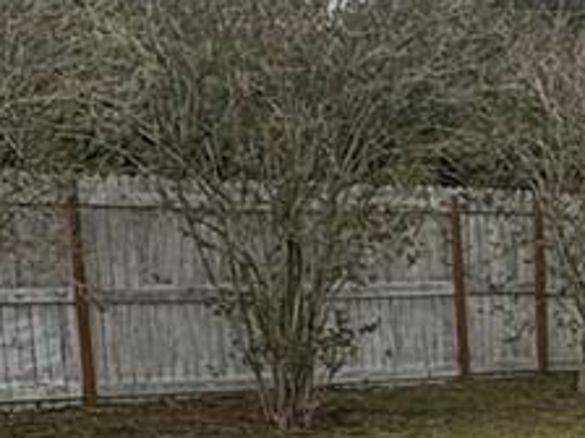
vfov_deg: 14.4
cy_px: 514
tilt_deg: -7.3
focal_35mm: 100
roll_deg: -0.4
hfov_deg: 16.9
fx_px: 1690
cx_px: 995
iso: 40
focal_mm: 2.22
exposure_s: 1/1160
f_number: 2.2
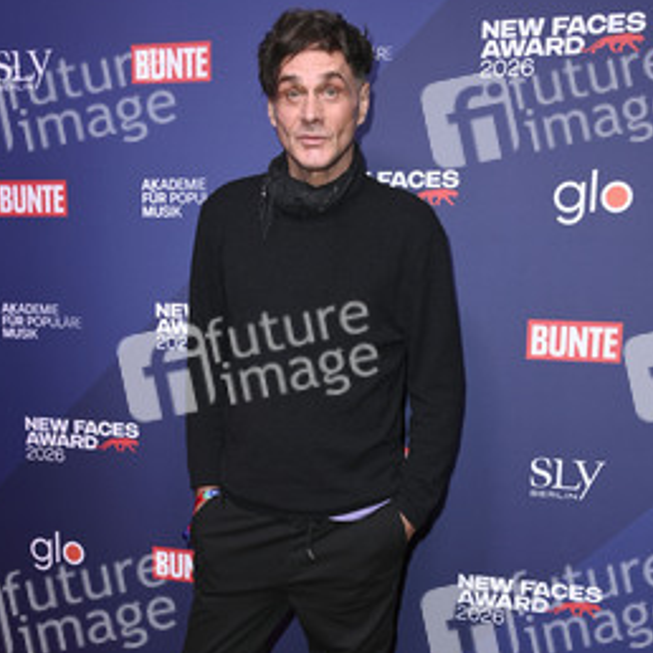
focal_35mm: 46
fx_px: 982
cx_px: 321
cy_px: 488
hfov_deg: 36.8
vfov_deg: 36.0
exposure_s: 1/250
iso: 800
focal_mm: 35
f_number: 5.6
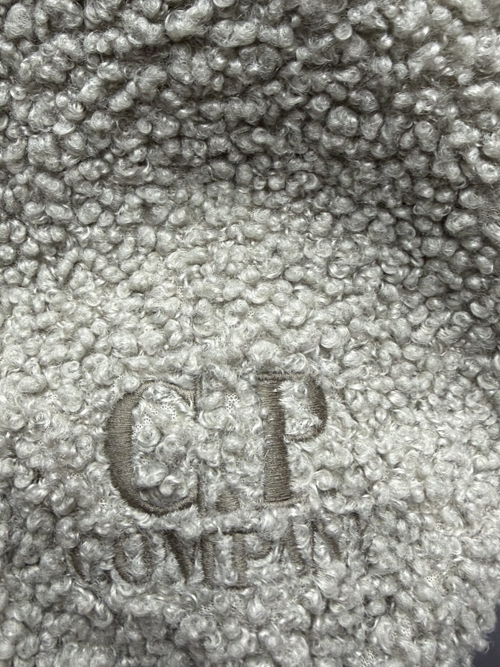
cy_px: 315
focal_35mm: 33
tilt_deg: -34.3
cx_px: 241
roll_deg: -9.9
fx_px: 636
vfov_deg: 55.3
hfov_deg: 42.9
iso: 200
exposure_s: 1/84
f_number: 2.2
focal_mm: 2.22
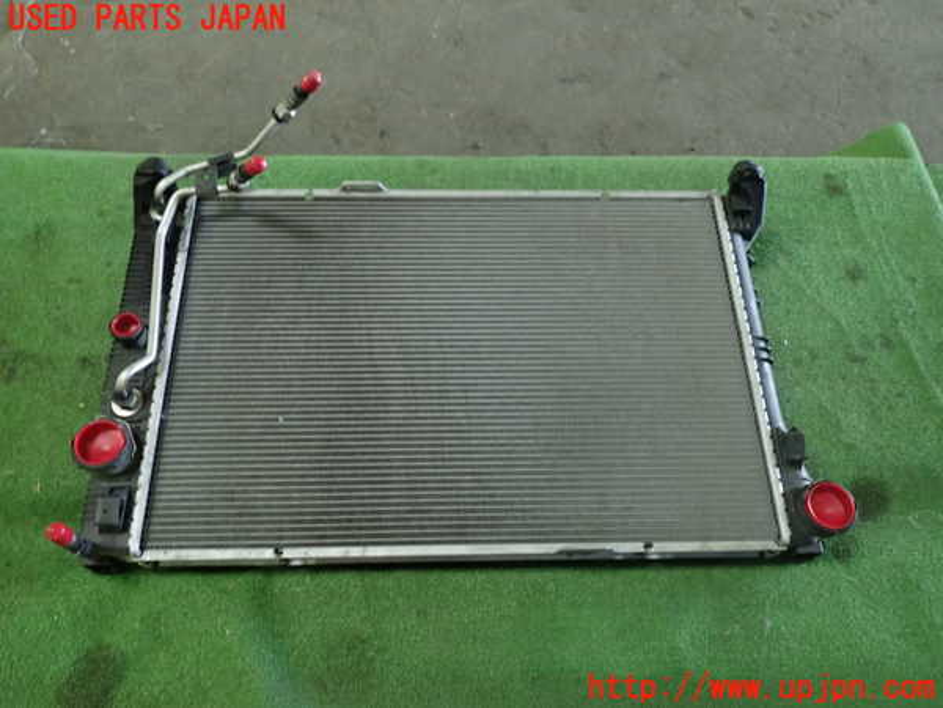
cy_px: 354
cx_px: 472
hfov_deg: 60.0
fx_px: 817
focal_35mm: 30
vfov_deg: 46.8
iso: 250
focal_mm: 5.4
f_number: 2.3
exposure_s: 1/30
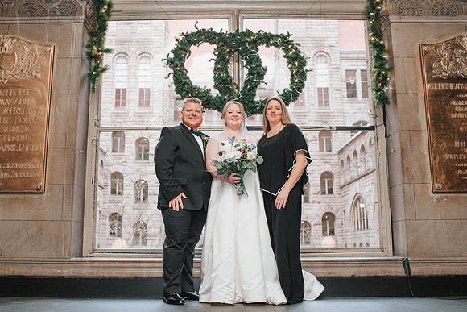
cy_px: 142
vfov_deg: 33.3
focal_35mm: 40
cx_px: 215
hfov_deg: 48.2
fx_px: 521
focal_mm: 35
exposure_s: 1/200
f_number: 3.5
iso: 1000
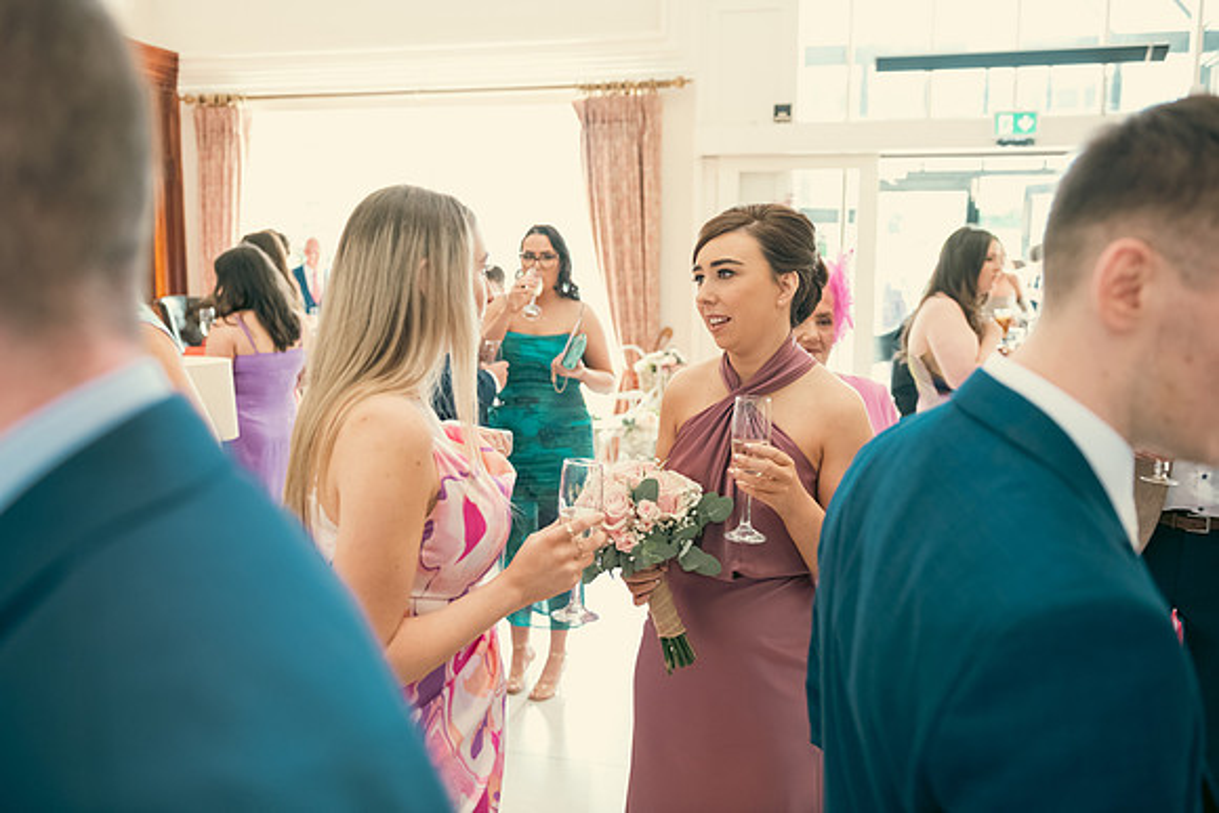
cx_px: 610
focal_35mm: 32
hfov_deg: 58.7
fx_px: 1084
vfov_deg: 41.1
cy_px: 406
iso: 1000
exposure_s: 1/80
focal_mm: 32
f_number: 3.5
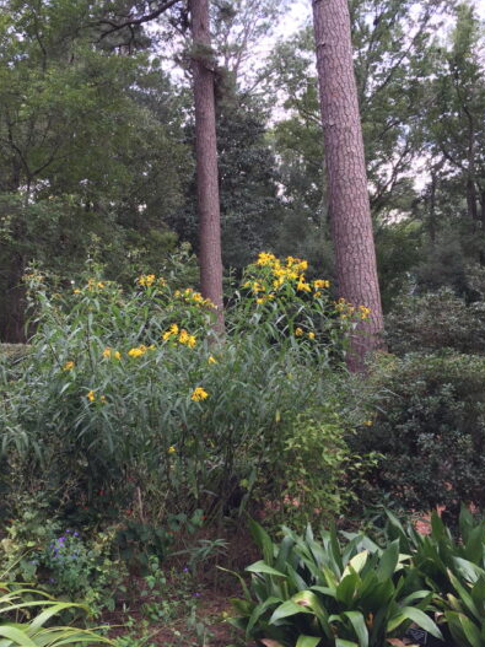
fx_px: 617
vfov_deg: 55.3
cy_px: 338
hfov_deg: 42.9
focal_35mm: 33
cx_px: 227
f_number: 2.2
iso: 32
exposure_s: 1/121
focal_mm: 4.15
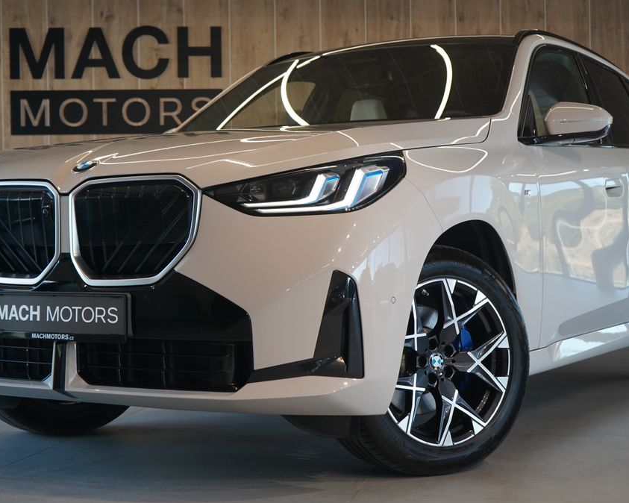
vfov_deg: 23.5
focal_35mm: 65
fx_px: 1210
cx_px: 268
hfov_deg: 29.1
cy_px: 254
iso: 2000
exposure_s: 1/160
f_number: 5
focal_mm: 57
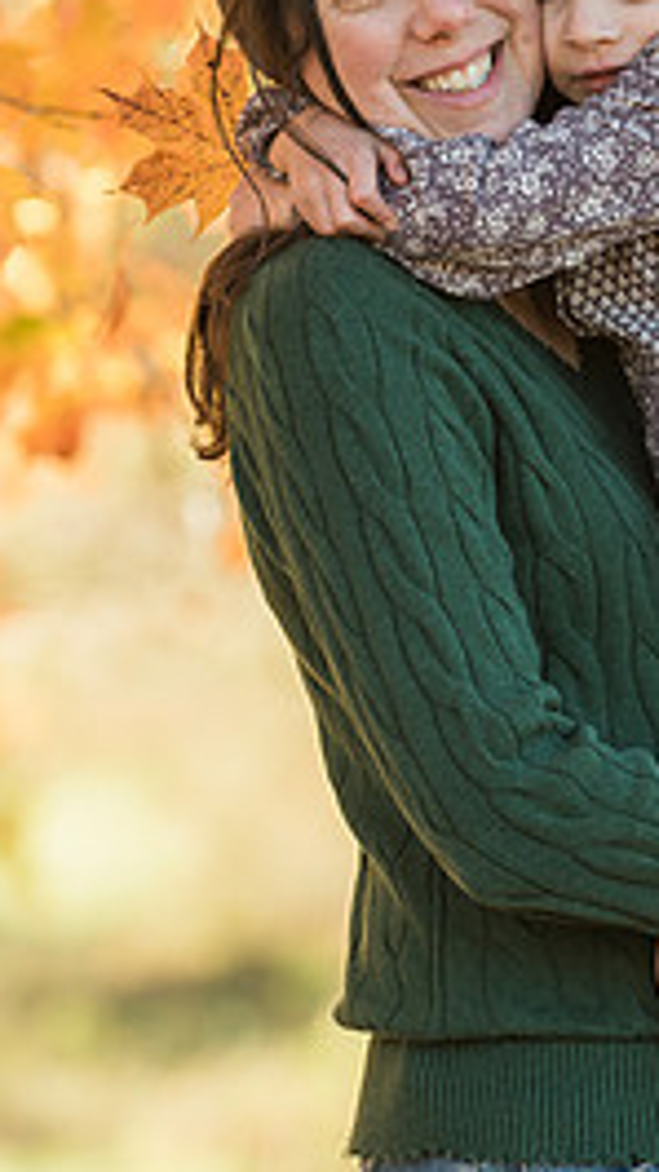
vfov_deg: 9.0
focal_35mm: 240
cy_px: 314
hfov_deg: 5.1
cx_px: 478
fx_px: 7458
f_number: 4
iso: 500
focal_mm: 135
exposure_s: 1/500
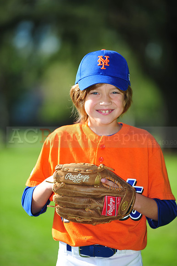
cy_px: 133
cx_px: 88
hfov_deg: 6.9
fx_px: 1477
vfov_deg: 10.3
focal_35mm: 200
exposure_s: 1/1000
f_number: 4
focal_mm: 200
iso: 200
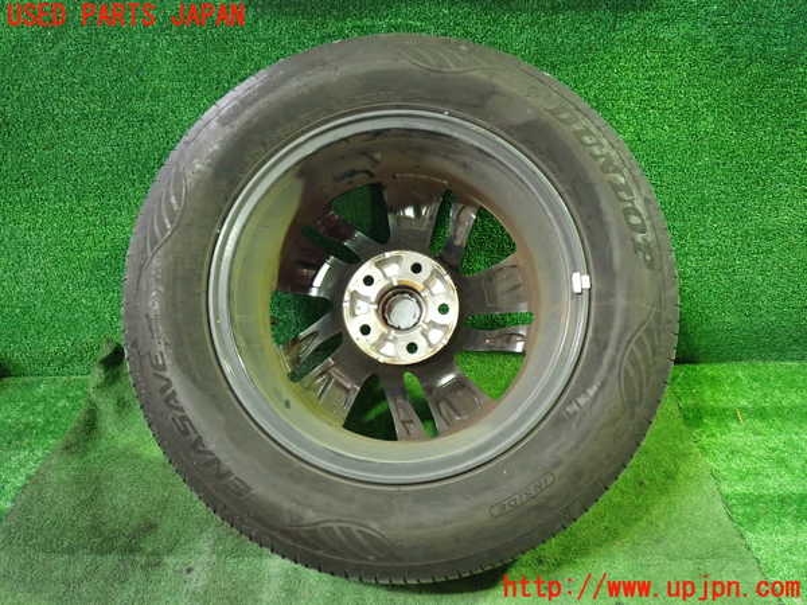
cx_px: 404
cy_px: 302
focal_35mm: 30
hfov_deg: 60.0
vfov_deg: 46.8
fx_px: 699
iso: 800
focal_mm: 5.4
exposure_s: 1/30
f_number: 2.3
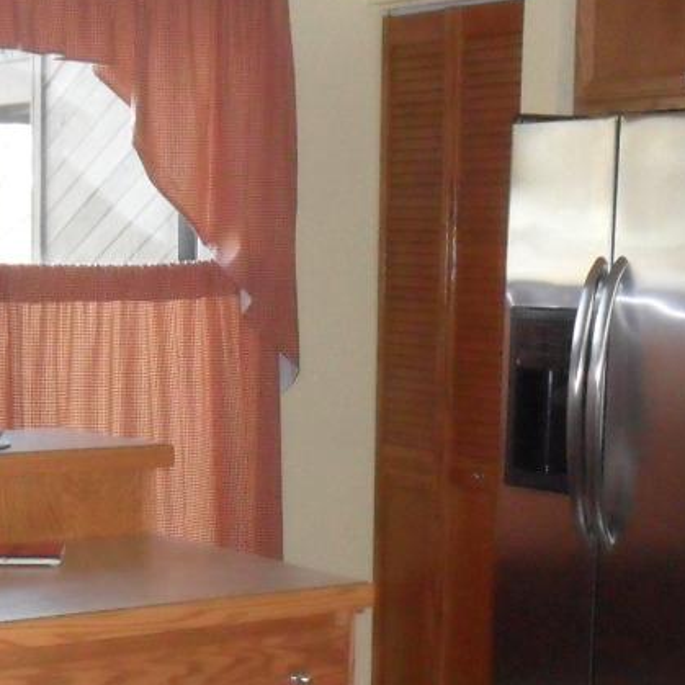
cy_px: 495
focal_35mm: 82
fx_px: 1836
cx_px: 301
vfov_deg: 21.0
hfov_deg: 21.1
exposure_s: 1/45
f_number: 3.5
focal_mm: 4.9
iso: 400
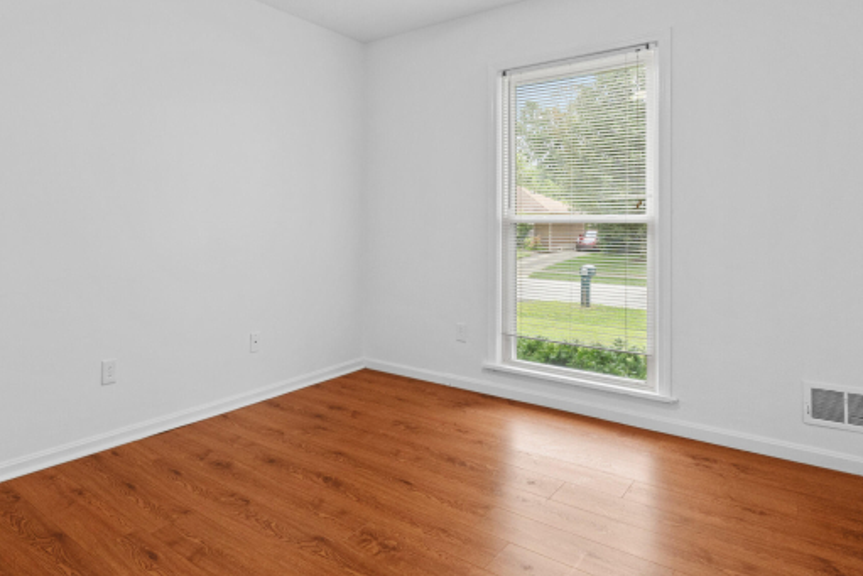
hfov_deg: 77.9
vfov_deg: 56.5
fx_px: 528
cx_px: 360
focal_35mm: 22
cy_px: 213
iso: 400
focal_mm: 10
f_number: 8
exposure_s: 1/20
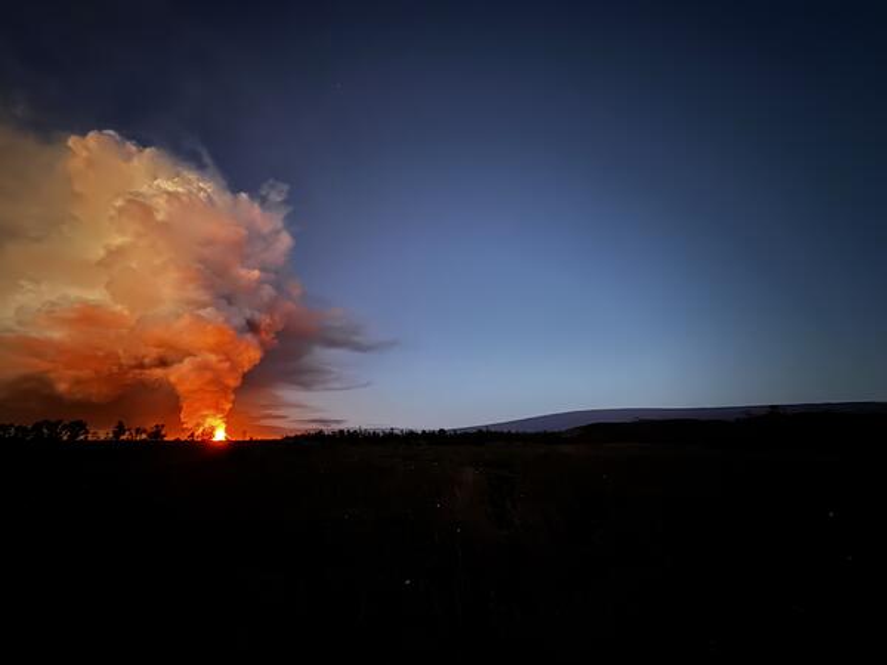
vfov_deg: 85.7
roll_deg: -1.3
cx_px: 444
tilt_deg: +16.7
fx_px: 359
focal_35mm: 14
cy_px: 332
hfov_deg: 102.1
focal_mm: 2.22
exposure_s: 1/12
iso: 1250
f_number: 2.2
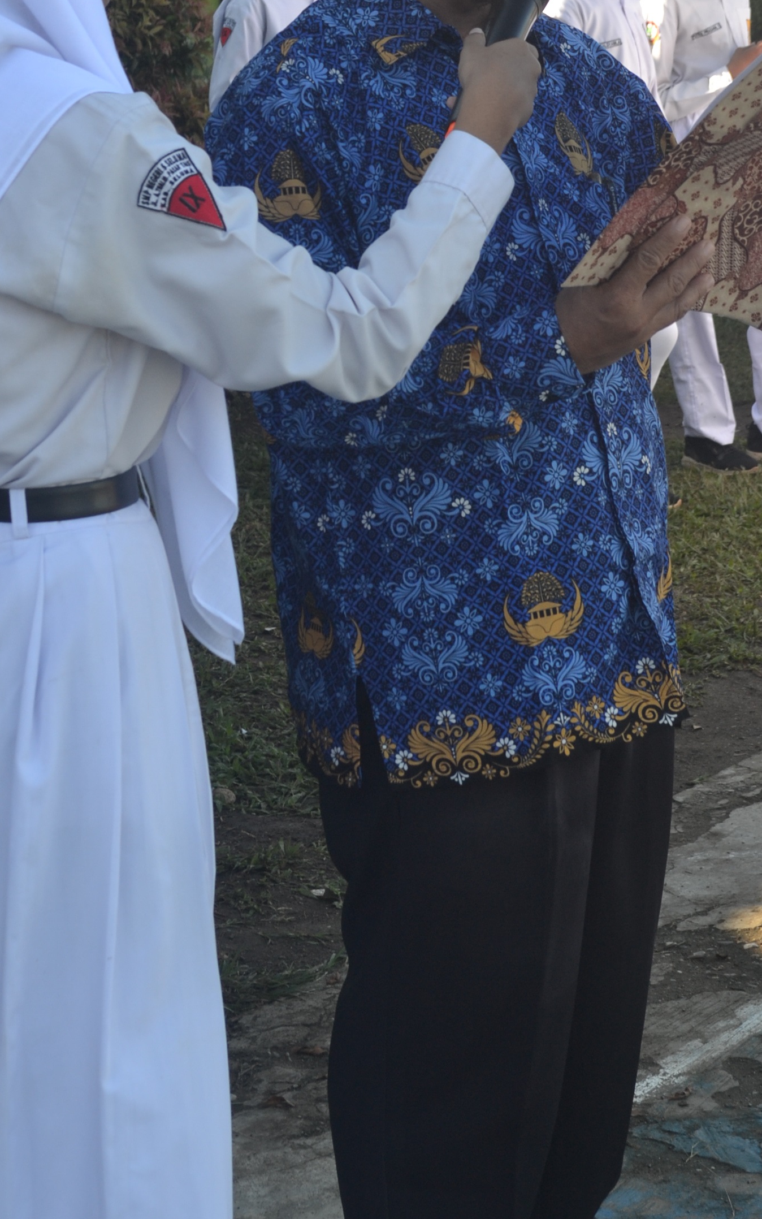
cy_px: 429
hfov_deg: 13.3
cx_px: 337
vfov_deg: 21.1
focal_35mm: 98
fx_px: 3255
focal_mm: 40
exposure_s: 1/125
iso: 180
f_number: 8
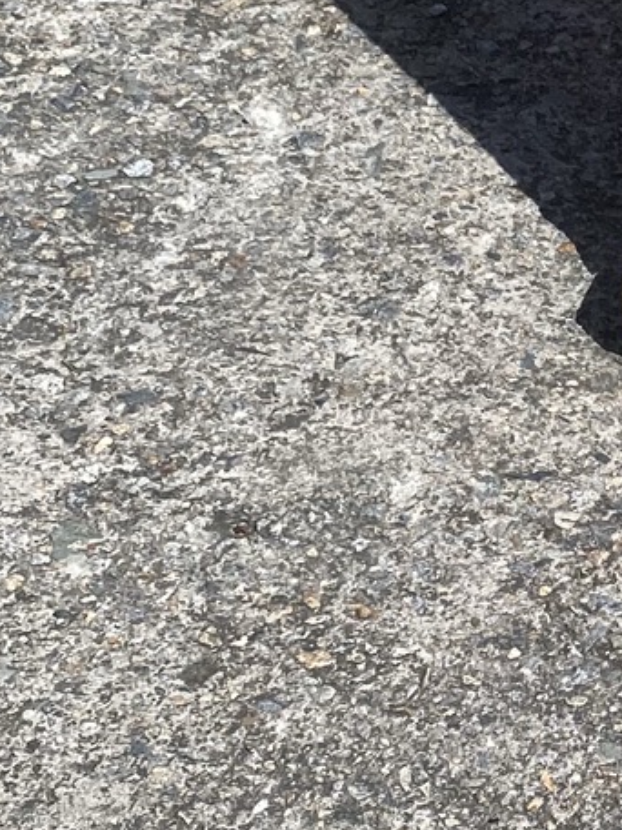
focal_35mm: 114
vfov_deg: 17.0
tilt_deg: -30.2
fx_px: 2731
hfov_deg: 12.2
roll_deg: -3.6
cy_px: 62
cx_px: 1009
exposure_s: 1/4274
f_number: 1.8
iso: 32
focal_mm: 4.25
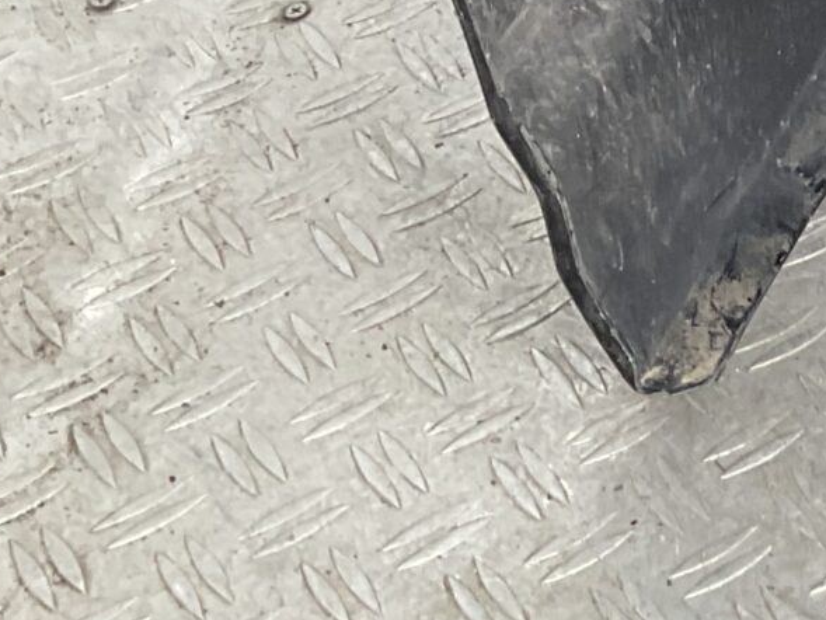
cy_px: -557
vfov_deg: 10.9
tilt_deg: -31.1
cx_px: 1505
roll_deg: -10.4
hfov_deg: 13.9
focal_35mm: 126
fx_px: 3007
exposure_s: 1/100
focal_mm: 3
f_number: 1.8
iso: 32
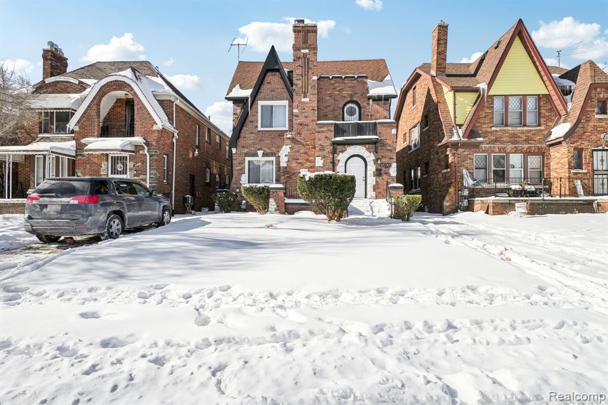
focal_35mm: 18
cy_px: 202
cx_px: 304
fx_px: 304
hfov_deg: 90.0
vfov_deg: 67.3
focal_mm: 12
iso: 100
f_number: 8
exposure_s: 1/500
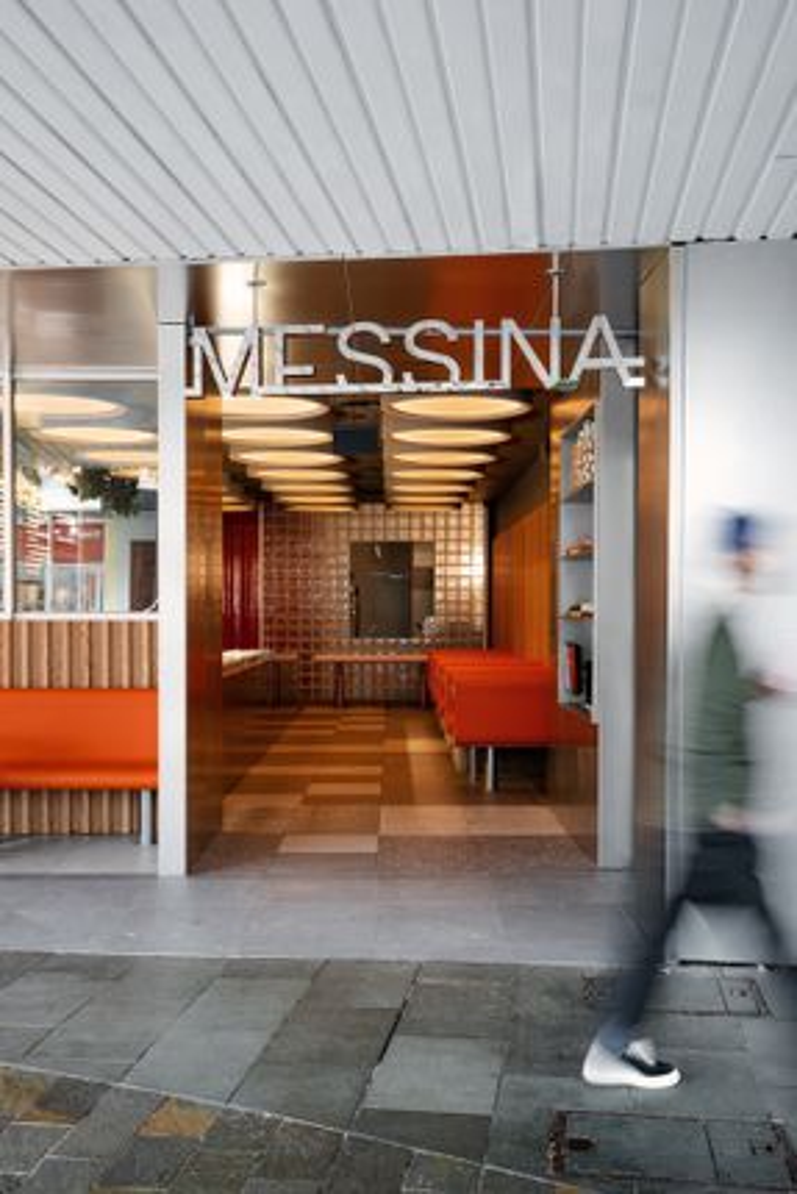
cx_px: 398
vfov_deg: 51.9
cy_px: 597
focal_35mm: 37
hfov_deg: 36.0
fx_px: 1228
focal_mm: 37
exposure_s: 1/6
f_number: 11
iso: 1000
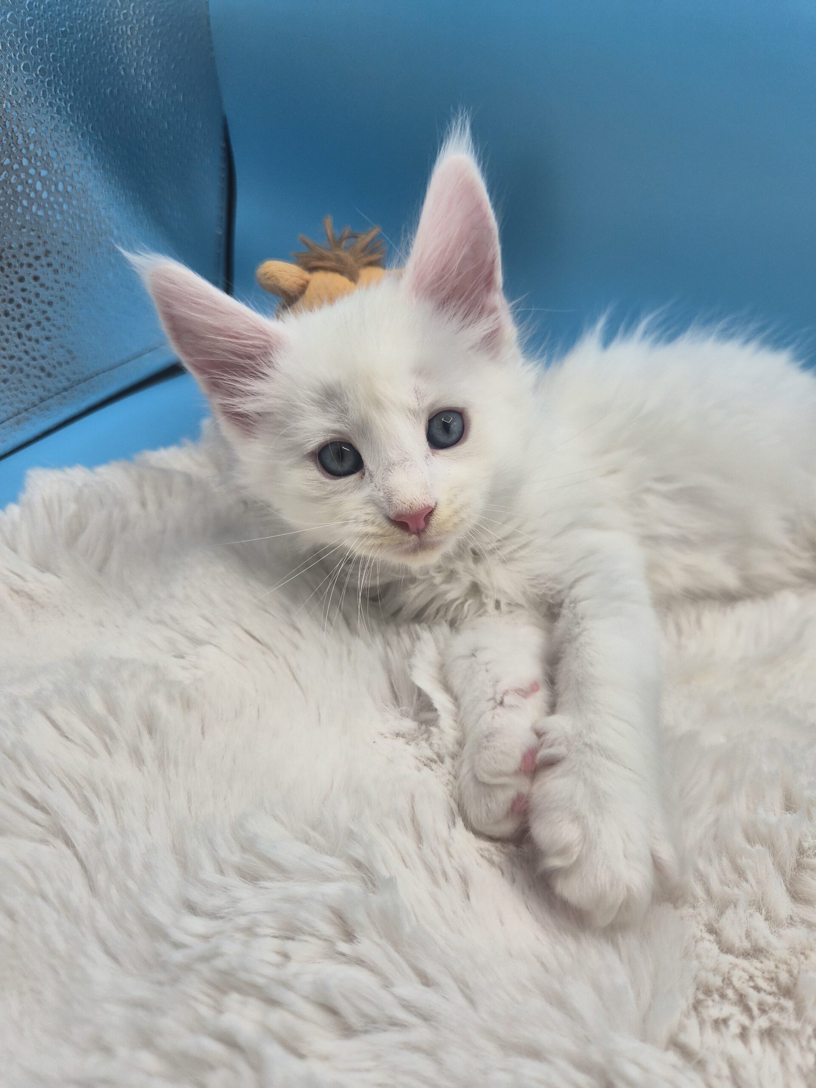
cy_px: 544
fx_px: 723
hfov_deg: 58.9
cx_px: 408
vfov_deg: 73.9
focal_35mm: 23
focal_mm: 5.4
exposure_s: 1/576
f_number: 1.8
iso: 80
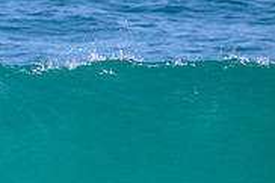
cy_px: 216
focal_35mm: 2550
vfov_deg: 0.5
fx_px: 19461
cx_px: -47
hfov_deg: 0.8
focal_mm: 800
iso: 2800
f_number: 11
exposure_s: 1/2000
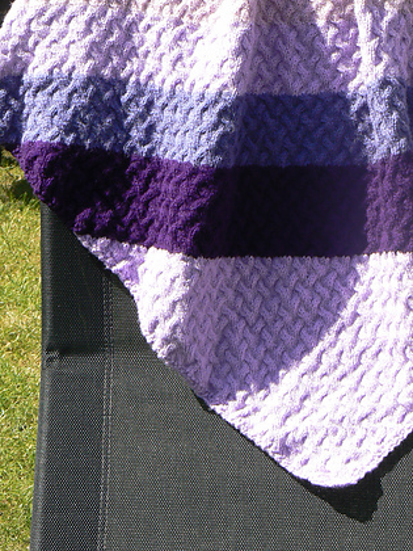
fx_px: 1941
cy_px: 148
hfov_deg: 12.1
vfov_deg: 16.1
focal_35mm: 122
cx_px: 300
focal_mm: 13.4
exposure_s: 1/320
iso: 80
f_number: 5.6
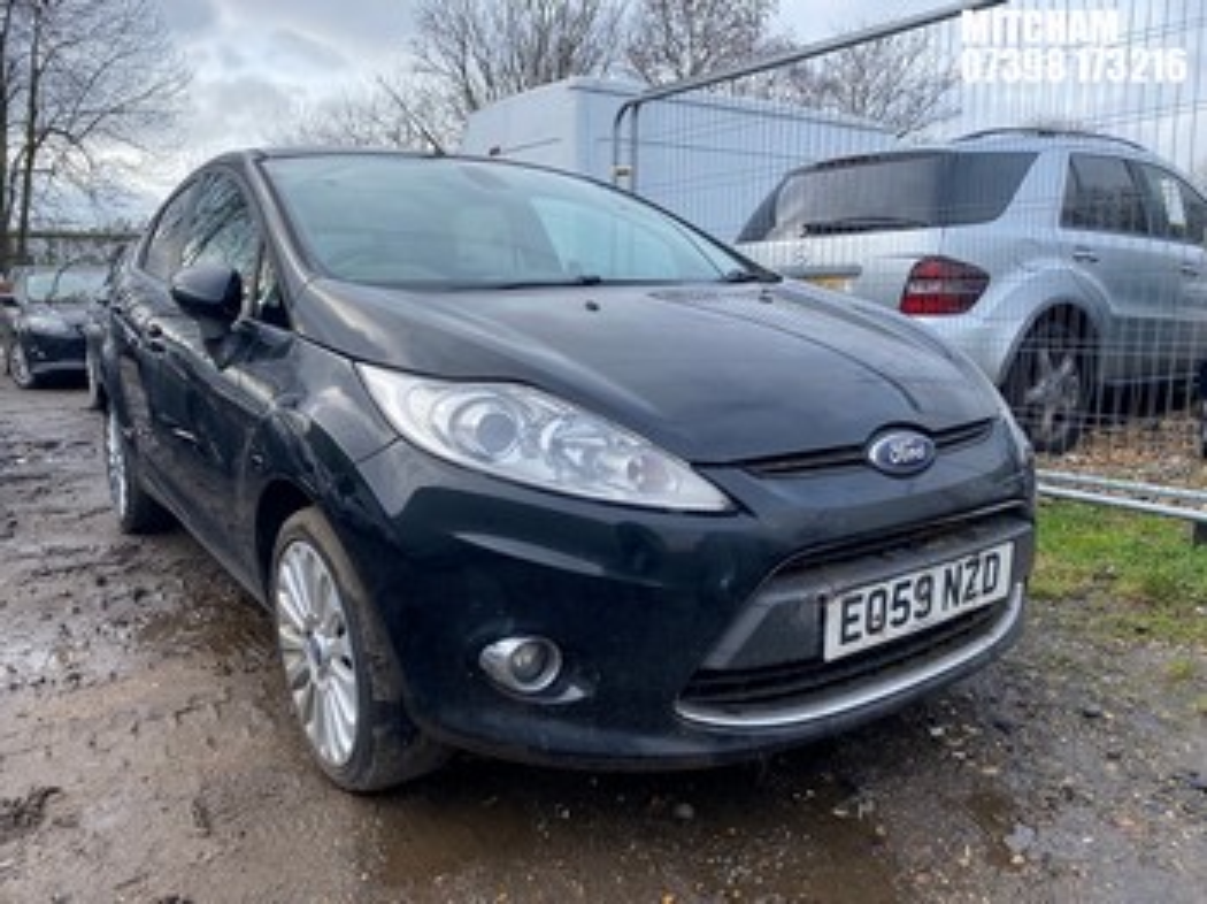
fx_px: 906
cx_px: 604
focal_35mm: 26
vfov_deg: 53.0
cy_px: 452
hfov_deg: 67.3
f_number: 1.8
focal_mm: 4.25
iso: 32
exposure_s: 1/822
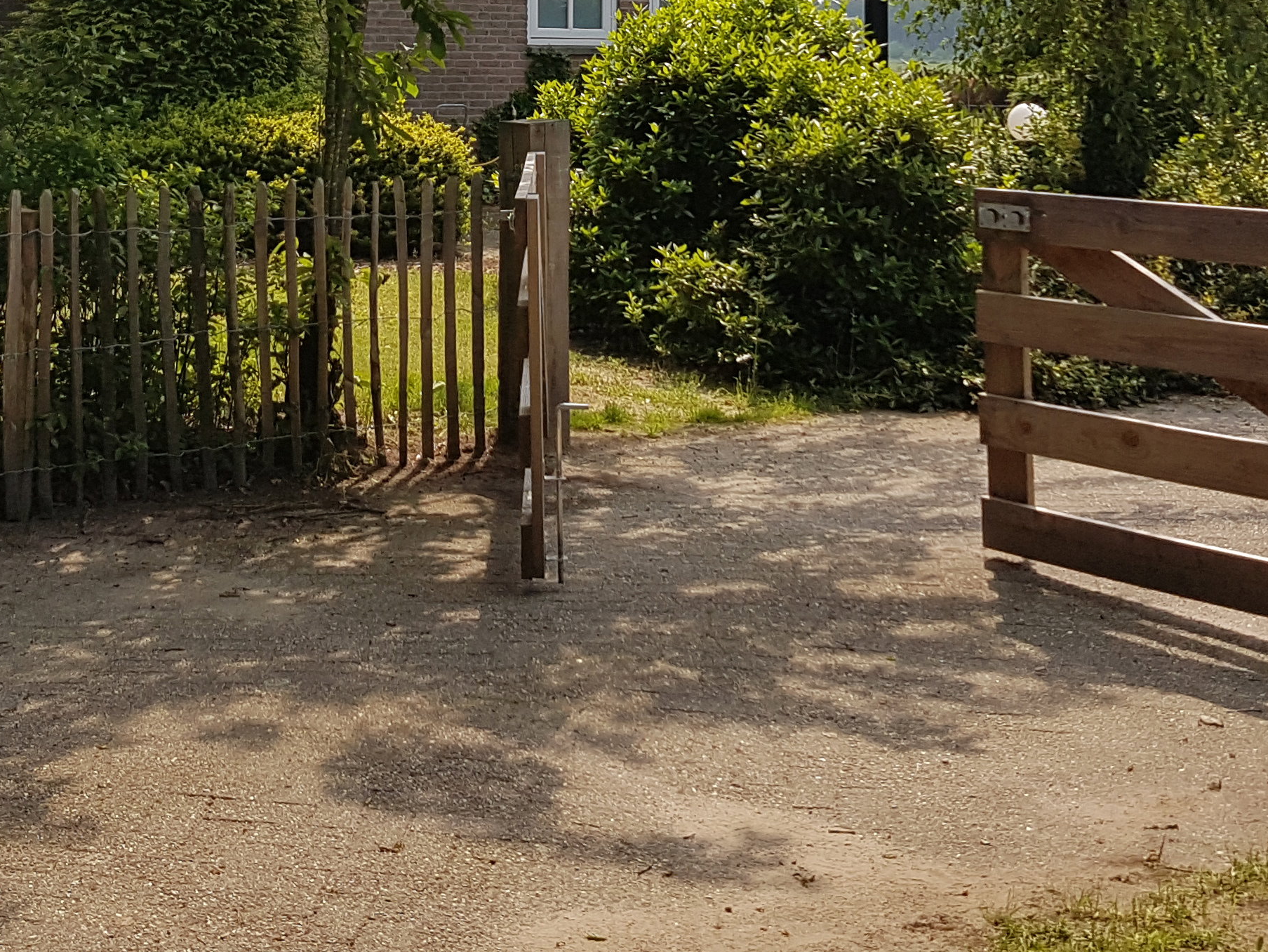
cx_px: 442
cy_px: -44
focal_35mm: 58
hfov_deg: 33.0
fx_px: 2125
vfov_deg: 23.9
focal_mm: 4.2
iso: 40
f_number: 1.7
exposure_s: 1/2120
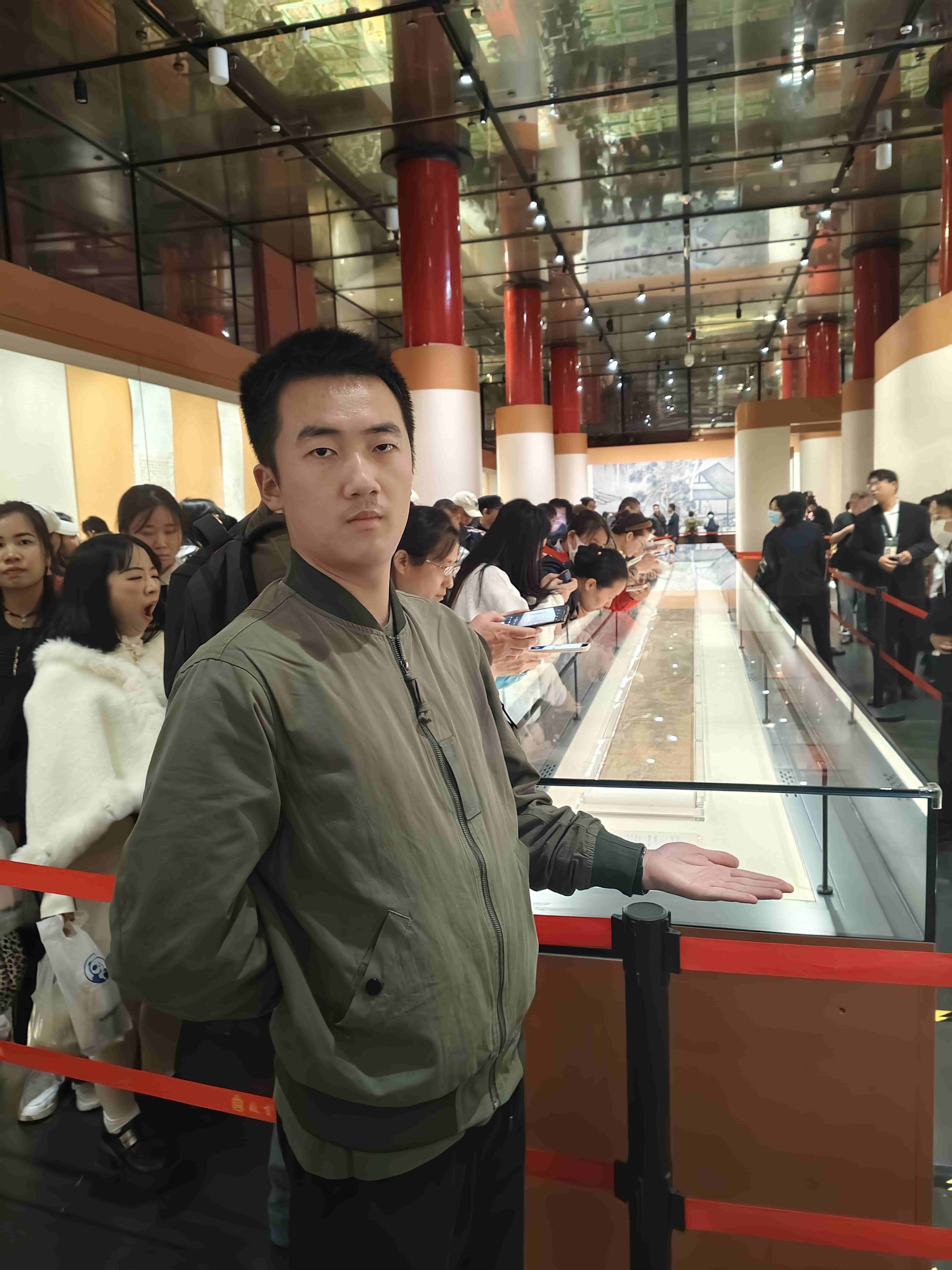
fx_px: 843
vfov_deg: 73.9
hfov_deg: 58.9
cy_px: 635
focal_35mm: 23
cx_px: 476
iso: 7035
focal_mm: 5.56
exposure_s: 1/16.7
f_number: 1.88
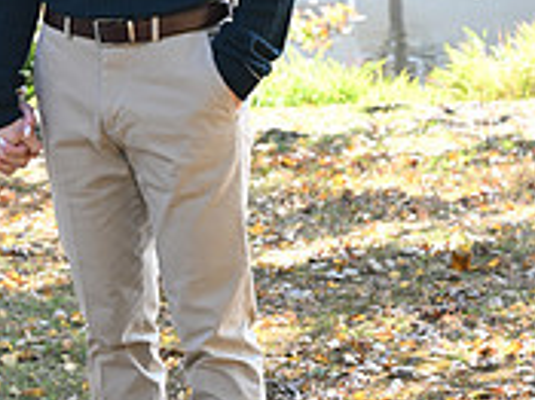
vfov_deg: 6.6
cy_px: -6
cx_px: 14
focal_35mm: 223
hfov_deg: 8.8
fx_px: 3444
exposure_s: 1/80
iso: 200
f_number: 6.3
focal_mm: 70
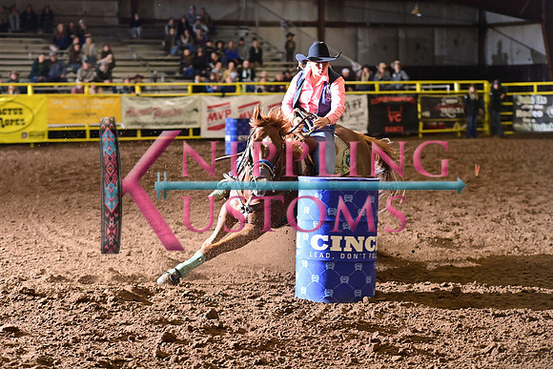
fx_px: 1460
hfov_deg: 21.5
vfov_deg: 14.4
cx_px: 276
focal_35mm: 95
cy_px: 184
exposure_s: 1/250
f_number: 3.2
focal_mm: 95
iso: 1600
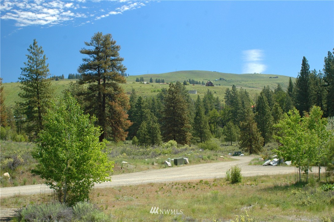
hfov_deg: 46.4
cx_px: 167
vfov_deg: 31.8
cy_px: 111
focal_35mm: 42
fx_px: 389
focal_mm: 28
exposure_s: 1/160
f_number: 6.3
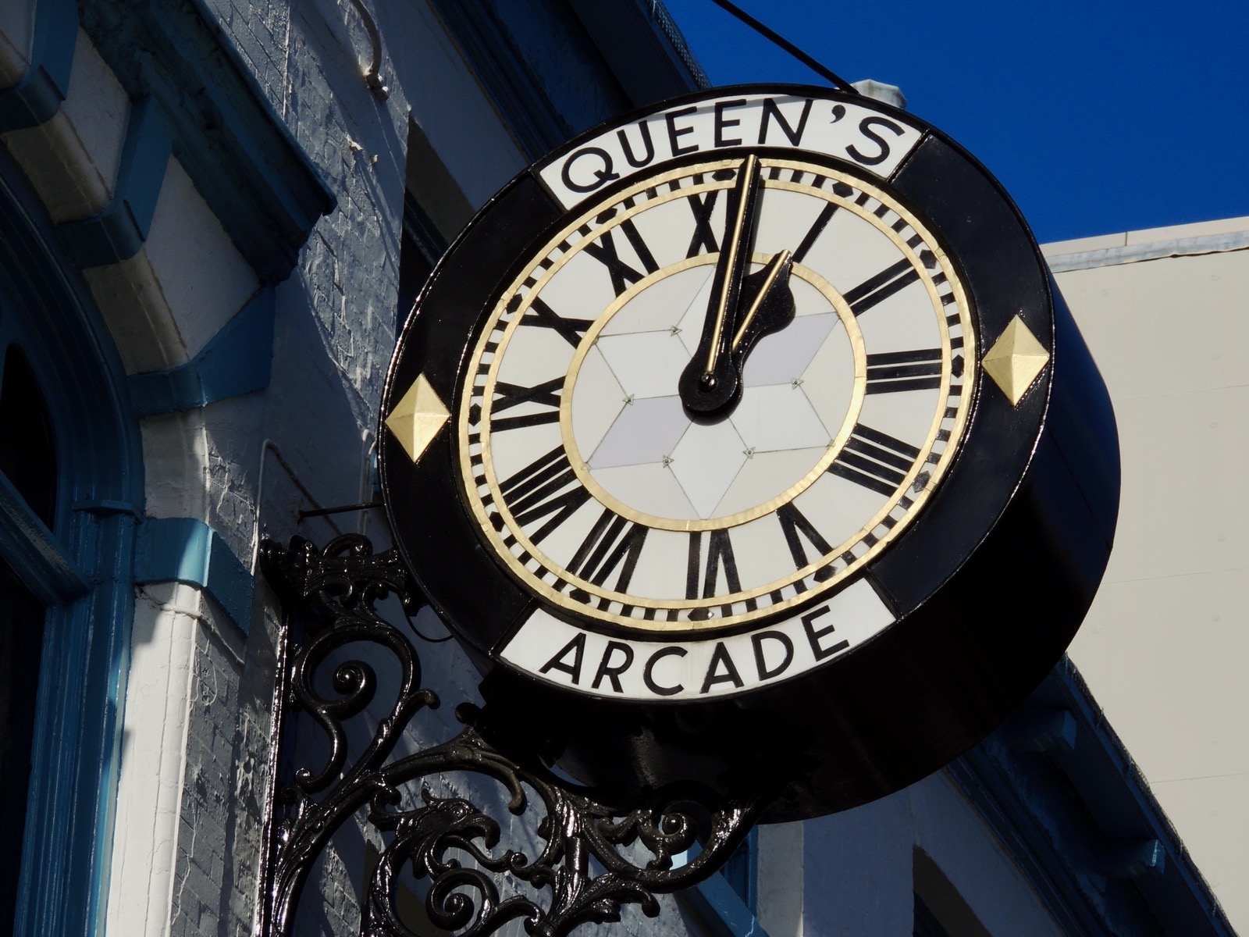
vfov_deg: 7.4
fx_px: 7216
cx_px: 624
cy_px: 468
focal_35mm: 200
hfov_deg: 9.9
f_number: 4.6
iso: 100
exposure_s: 1/2000
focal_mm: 35.6
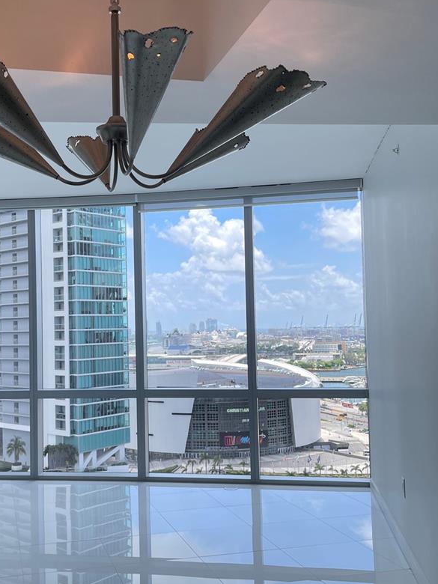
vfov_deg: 46.8
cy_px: 299
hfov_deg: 35.6
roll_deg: +1.4
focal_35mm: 40
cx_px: 150
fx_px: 675
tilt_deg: +1.6
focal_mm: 5.1
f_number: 1.6
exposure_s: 1/274
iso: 32
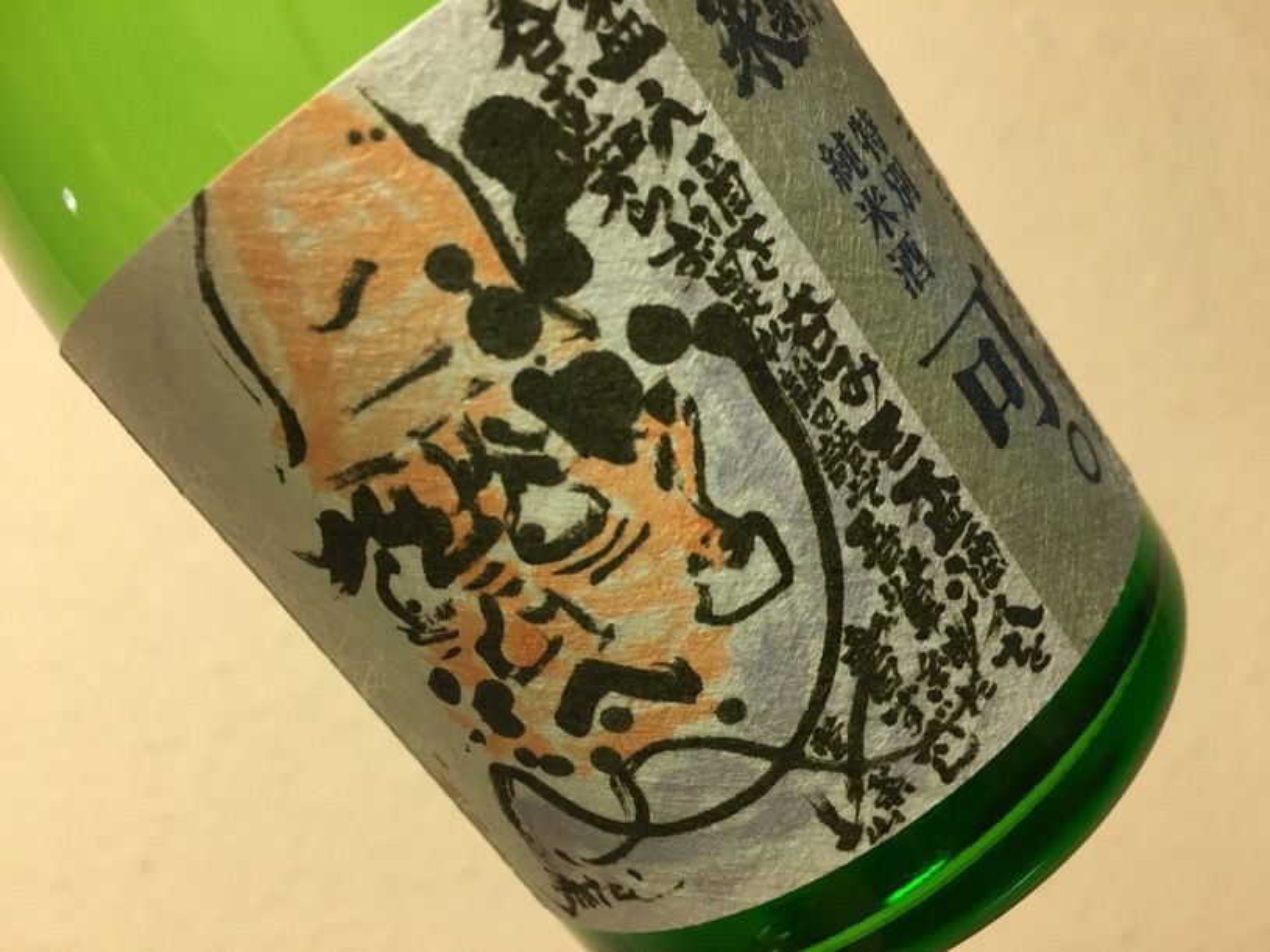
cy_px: 476
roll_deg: +20.0
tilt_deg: +9.3
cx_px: 635
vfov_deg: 48.2
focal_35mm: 29
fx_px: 1064
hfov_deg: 61.7
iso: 64
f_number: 2.2
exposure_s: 1/30
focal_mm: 4.15
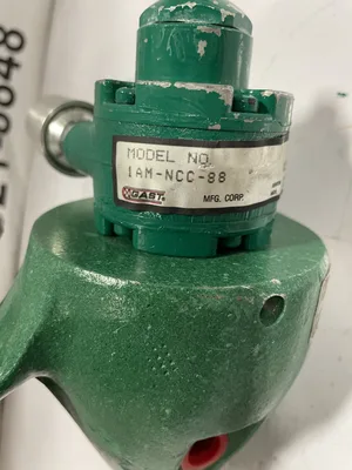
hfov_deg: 53.1
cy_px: 235
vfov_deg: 67.3
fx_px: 353
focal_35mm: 26
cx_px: 176
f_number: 1.6
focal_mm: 4.2
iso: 320
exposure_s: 1/60
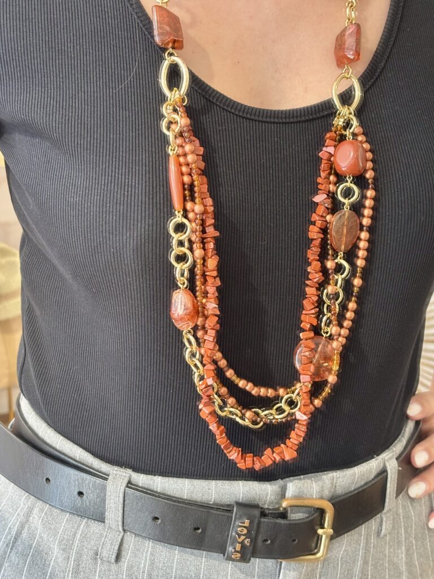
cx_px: 217
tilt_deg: -18.9
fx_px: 869
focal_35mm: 52
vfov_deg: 36.8
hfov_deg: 28.0
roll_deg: -1.8
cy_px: 290
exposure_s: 1/33
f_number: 1.6
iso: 100
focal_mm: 5.96
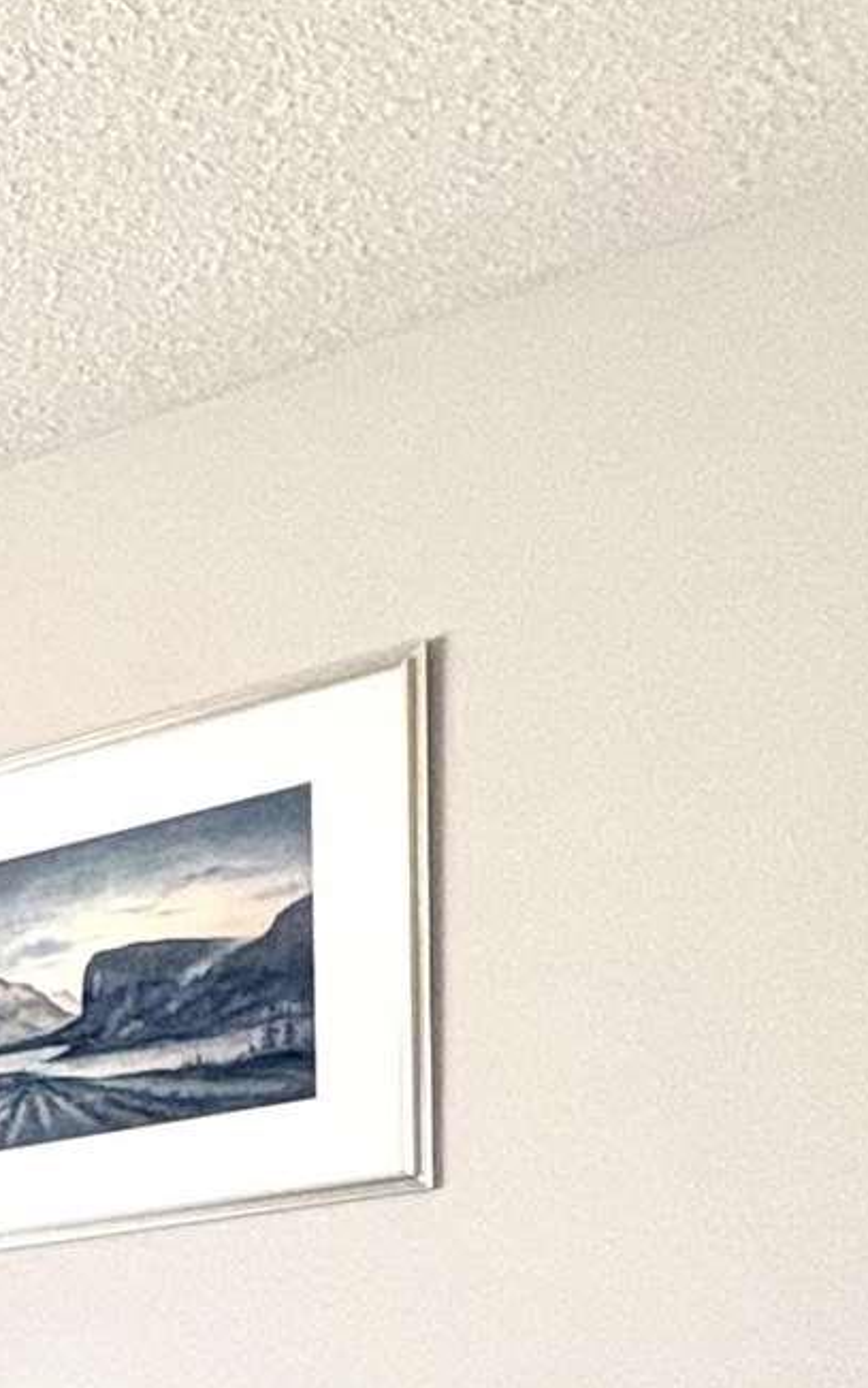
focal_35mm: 70
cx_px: -964
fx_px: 2649
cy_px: 1819
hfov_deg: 14.7
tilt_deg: -5.9
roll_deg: +3.0
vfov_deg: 25.2
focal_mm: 2.22
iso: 250
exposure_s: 1/71
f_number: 2.2
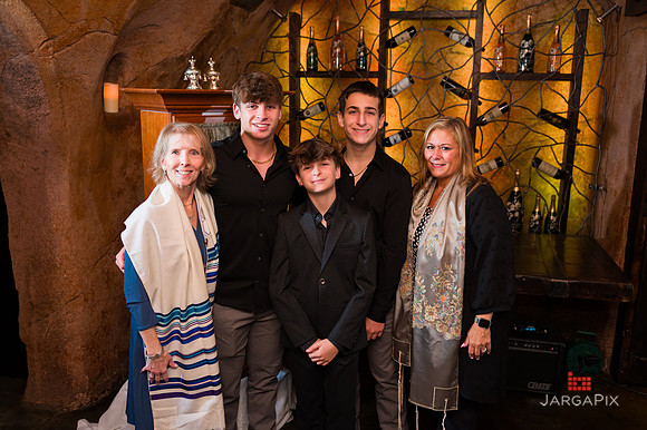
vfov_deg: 42.2
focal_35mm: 31
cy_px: 204
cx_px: 324
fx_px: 557
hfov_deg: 60.3
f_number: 4
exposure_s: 1/200
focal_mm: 29
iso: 1250
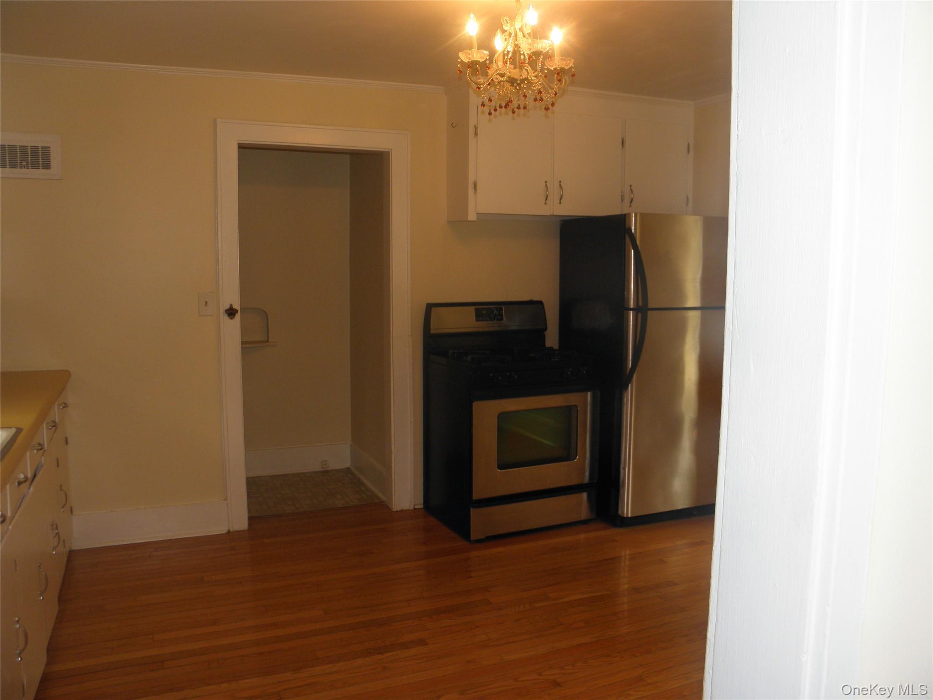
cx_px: 466
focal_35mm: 28
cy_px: 350
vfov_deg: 49.7
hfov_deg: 63.4
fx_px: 755
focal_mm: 5
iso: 100
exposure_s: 1/30
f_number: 3.5
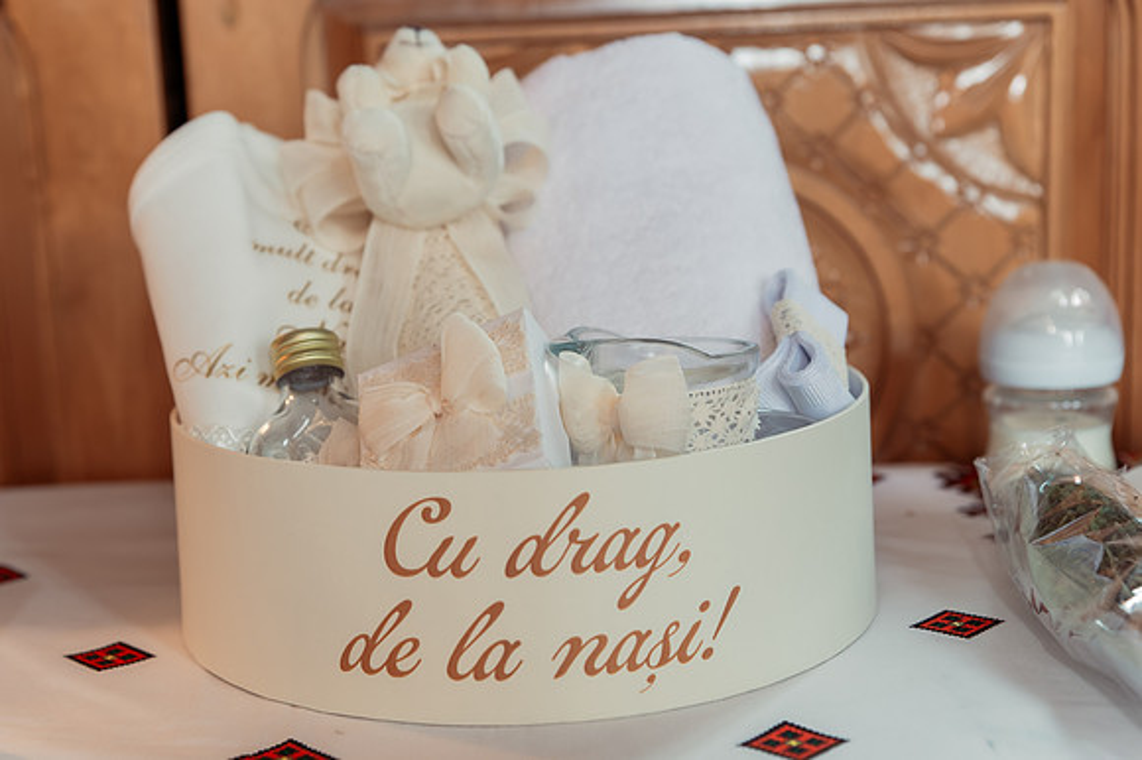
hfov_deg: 34.6
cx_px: 507
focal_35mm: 58
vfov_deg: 23.4
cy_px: 370
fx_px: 1834
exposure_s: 1/125
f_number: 3.5
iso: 1600
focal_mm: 52
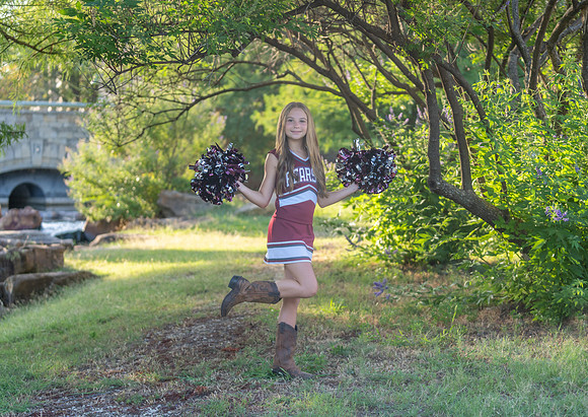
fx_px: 1228
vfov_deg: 19.3
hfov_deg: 26.9
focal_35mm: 74
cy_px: 211
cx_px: 316
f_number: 2.8
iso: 200
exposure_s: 1/320
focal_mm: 70
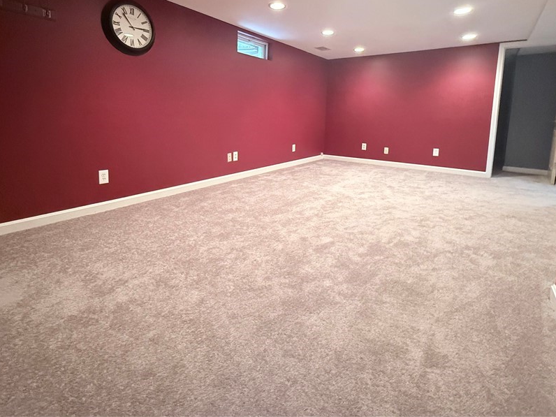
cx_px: 275
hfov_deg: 87.8
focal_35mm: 18
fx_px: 289
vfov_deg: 70.1
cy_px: 149
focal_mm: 2.22
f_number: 2.2
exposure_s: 1/60
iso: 1000
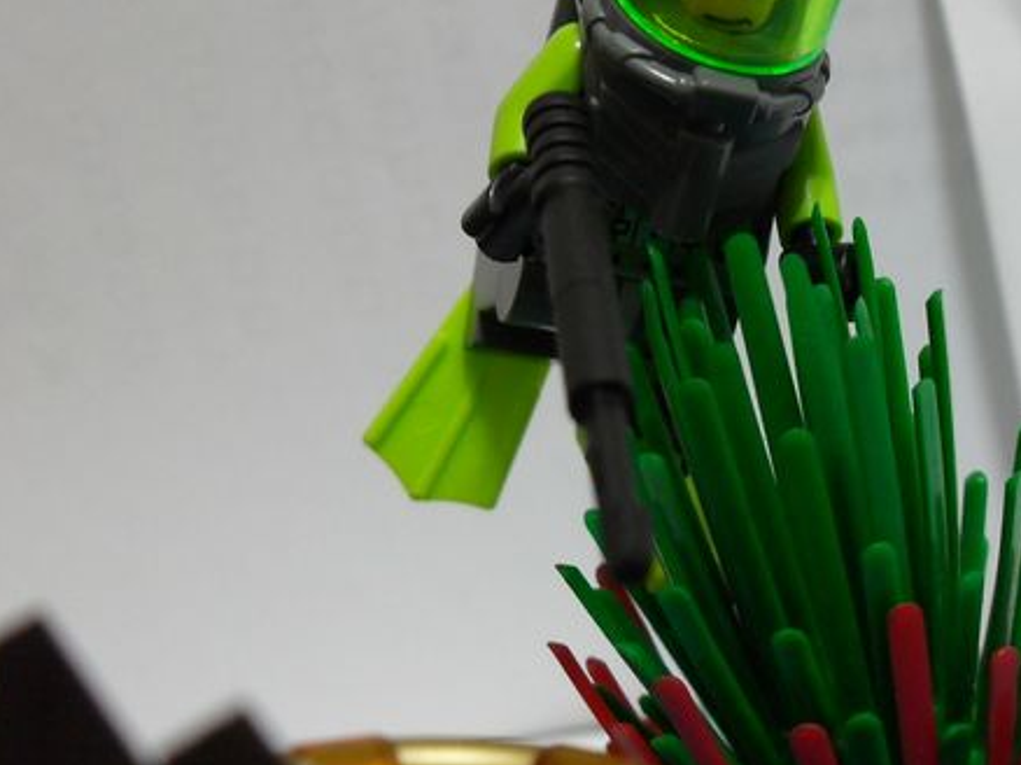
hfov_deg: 29.4
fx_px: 1887
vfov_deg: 22.9
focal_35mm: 64
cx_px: 849
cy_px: 357
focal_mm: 6.2
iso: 200
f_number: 2.8
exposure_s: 1/15
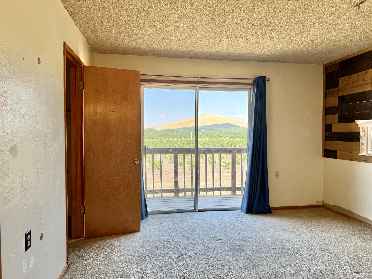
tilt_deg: -0.7
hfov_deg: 71.6
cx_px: 186
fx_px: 258
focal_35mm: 24
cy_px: 140
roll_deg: -0.3
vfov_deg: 56.8
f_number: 1.78
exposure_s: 1/430
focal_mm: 6.76
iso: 100
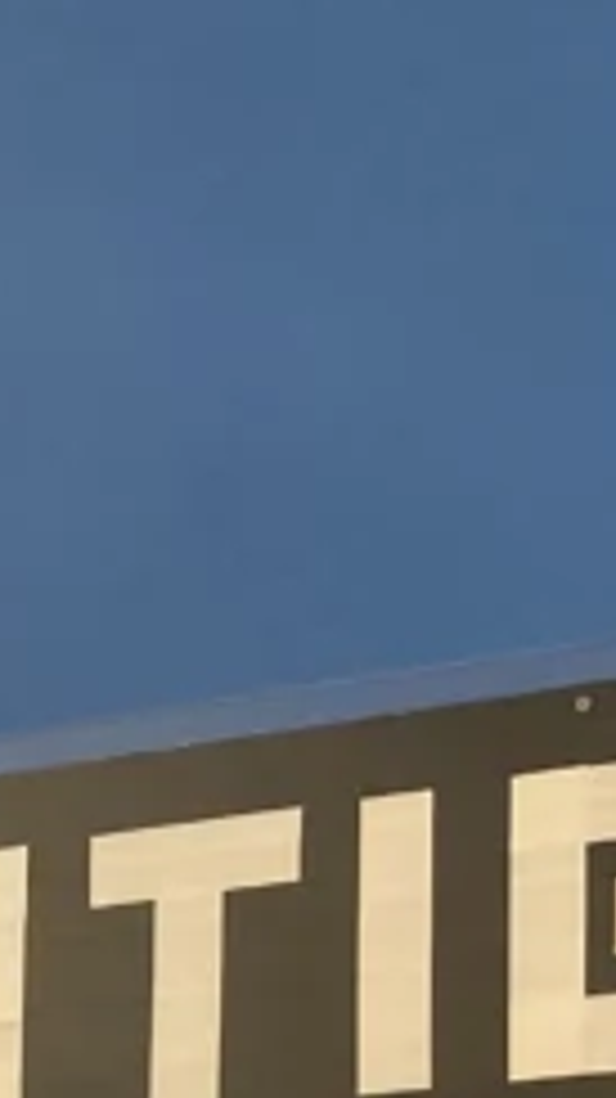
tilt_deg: +5.9
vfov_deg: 15.5
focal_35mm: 128
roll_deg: -2.5
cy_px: 1611
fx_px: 3722
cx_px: -261
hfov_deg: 9.2
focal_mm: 3.99
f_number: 1.8
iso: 250
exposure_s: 1/60
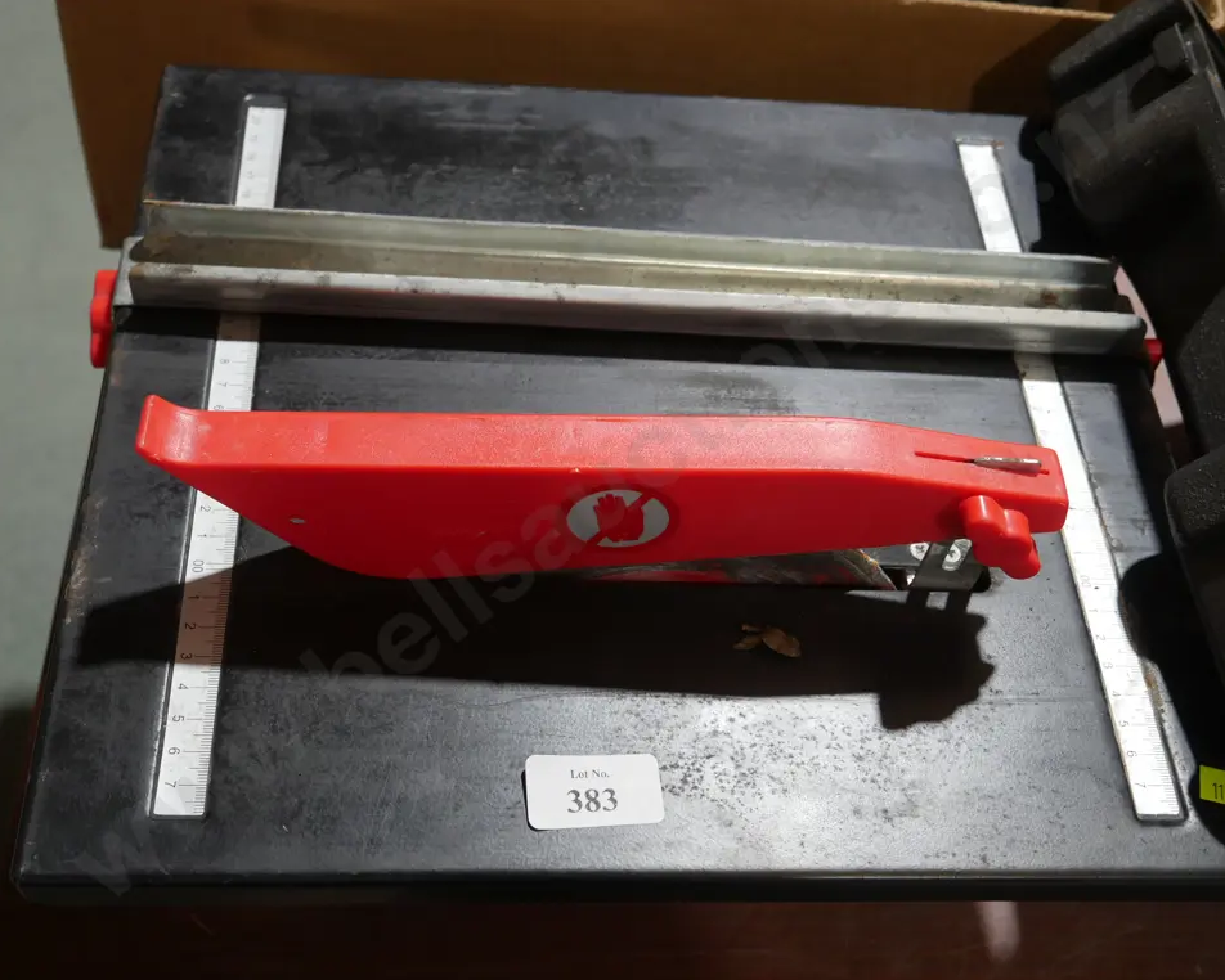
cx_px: 612
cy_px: 489
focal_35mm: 42
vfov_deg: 35.7
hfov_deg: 43.8
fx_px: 1523
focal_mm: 20
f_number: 4.5
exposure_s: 1/60
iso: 500
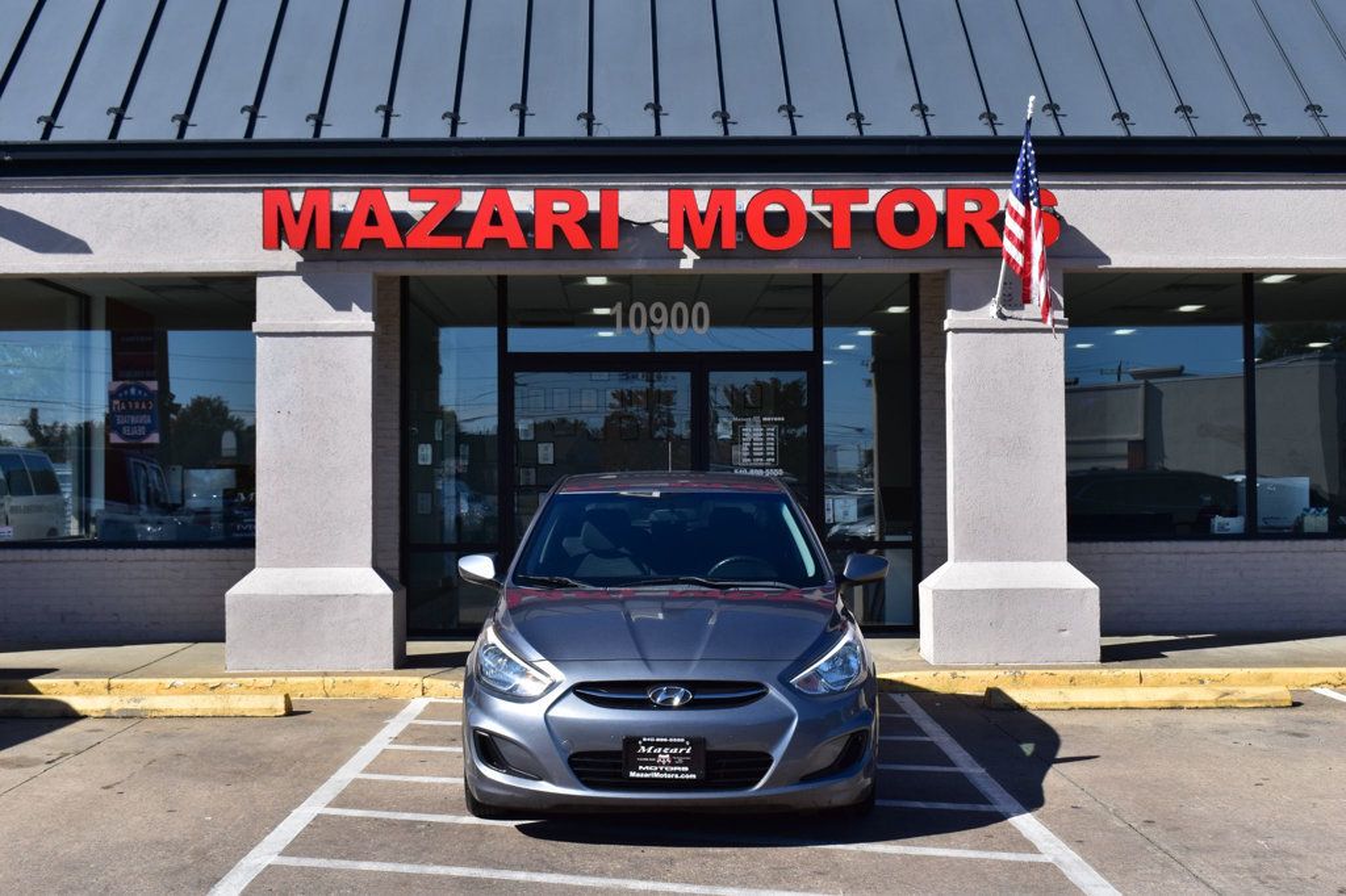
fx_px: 1738
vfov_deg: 28.9
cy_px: 448
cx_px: 673
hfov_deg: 42.3
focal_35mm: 46
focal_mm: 31
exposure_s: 1/500
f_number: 11
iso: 320
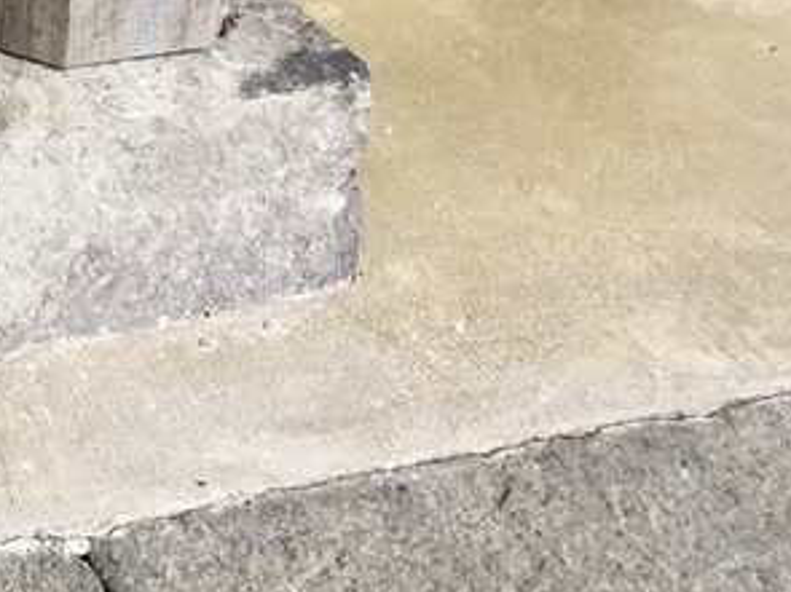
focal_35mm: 118
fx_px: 2695
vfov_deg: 11.9
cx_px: -467
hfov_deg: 15.2
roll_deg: -0.4
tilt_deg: -26.7
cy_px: -319
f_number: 2.2
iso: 40
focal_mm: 4.15
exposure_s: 1/120
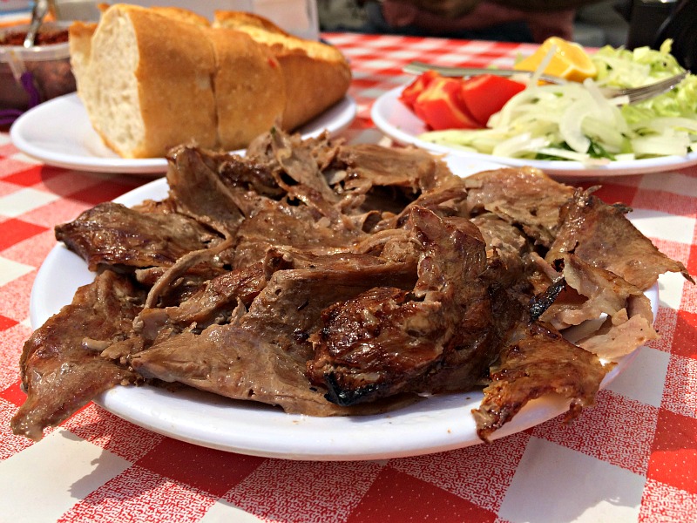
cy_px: 262
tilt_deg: -30.9
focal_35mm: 29
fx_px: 584
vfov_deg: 48.2
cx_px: 348
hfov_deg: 61.7
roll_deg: -1.1
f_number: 2.2
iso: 32
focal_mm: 4.15
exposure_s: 1/1140
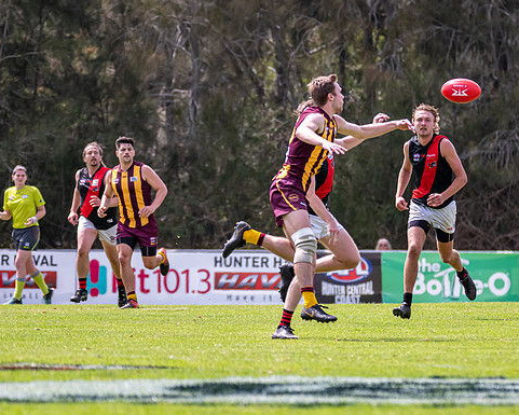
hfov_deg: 3.9
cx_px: 338
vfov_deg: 3.1
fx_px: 7574
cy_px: 158
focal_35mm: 493
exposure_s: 1/2000
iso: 800
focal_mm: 260
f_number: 6.3
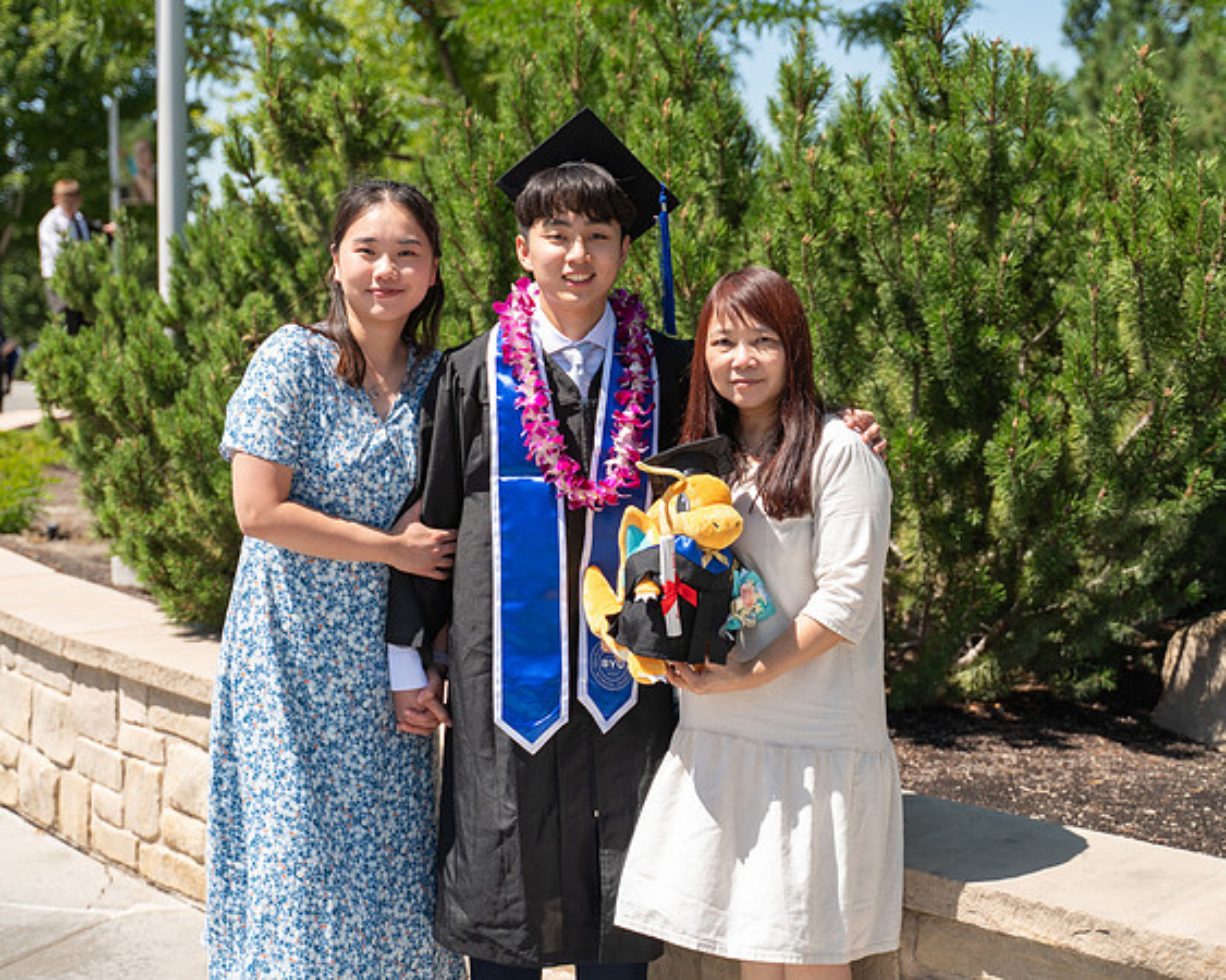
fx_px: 2094
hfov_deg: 32.6
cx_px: 606
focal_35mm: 58
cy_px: 457
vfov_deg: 26.3
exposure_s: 1/640
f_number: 2.8
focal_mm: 48
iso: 100
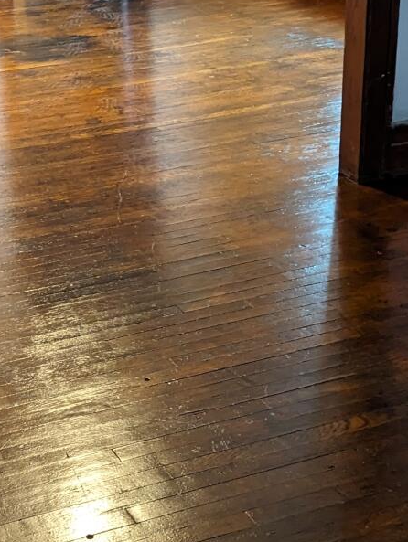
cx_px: 138
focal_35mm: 81
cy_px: 244
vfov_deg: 24.1
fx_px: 1271
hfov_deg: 18.2
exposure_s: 1/24
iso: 840
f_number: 1.85
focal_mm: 6.81
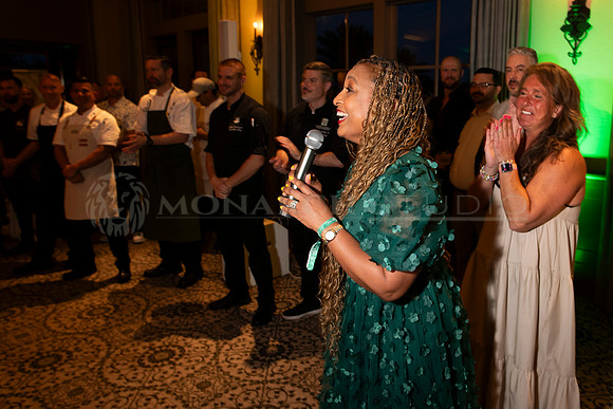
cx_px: 386
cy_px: 182
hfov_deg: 67.6
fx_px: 449
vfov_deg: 48.9
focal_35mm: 26
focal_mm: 20
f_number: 7.1
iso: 320
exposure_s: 1/25
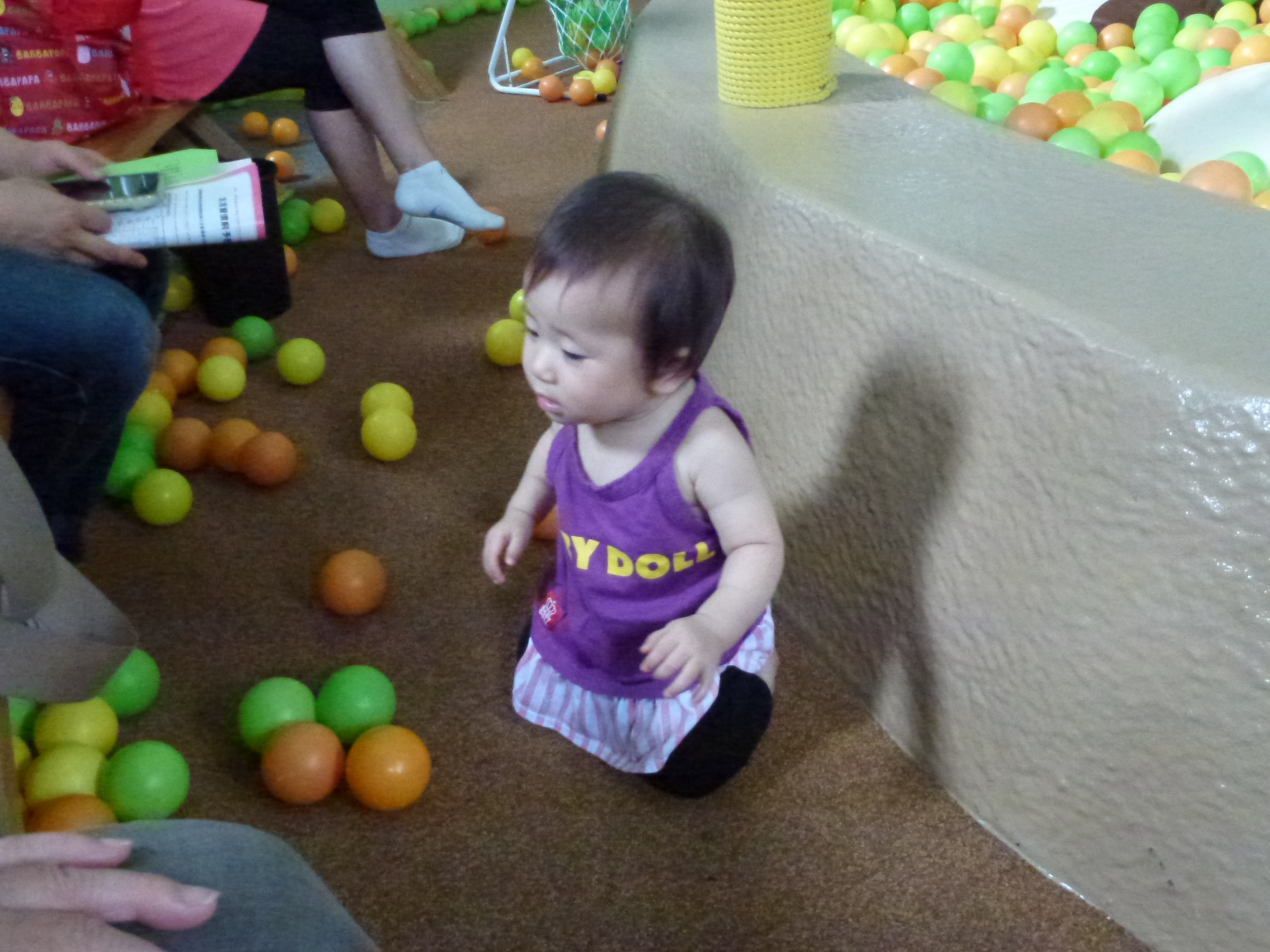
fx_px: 1101
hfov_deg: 60.0
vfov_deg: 46.8
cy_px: 476
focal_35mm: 30
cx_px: 635
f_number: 3.5
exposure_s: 1/100
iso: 1600
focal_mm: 5.4
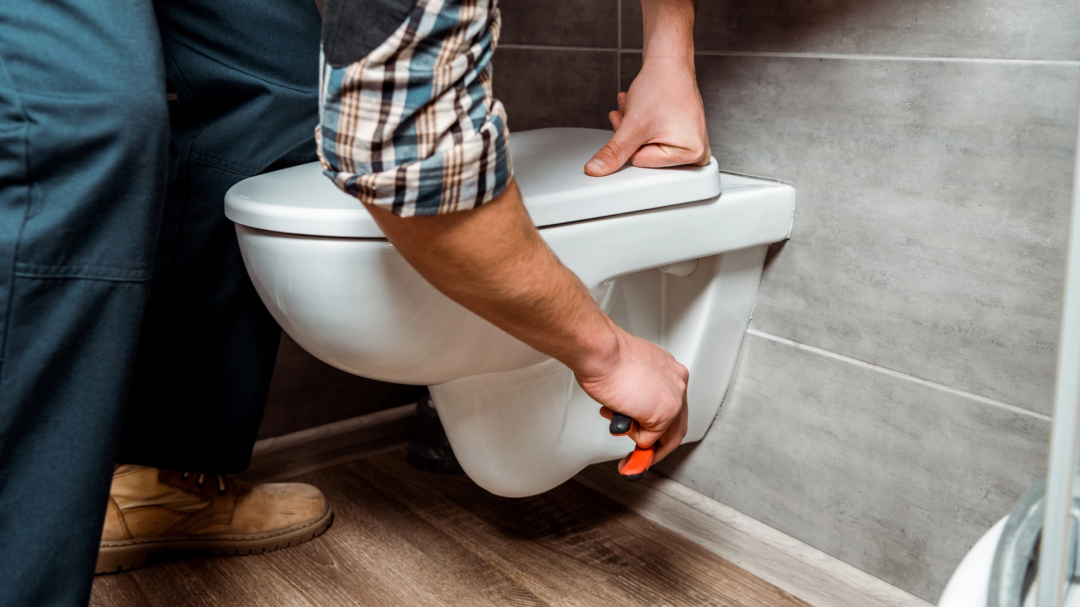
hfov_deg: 51.6
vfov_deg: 30.3
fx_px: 1117
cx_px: 535
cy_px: 237
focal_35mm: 39
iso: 125
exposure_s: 1/160
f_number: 5
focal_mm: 36
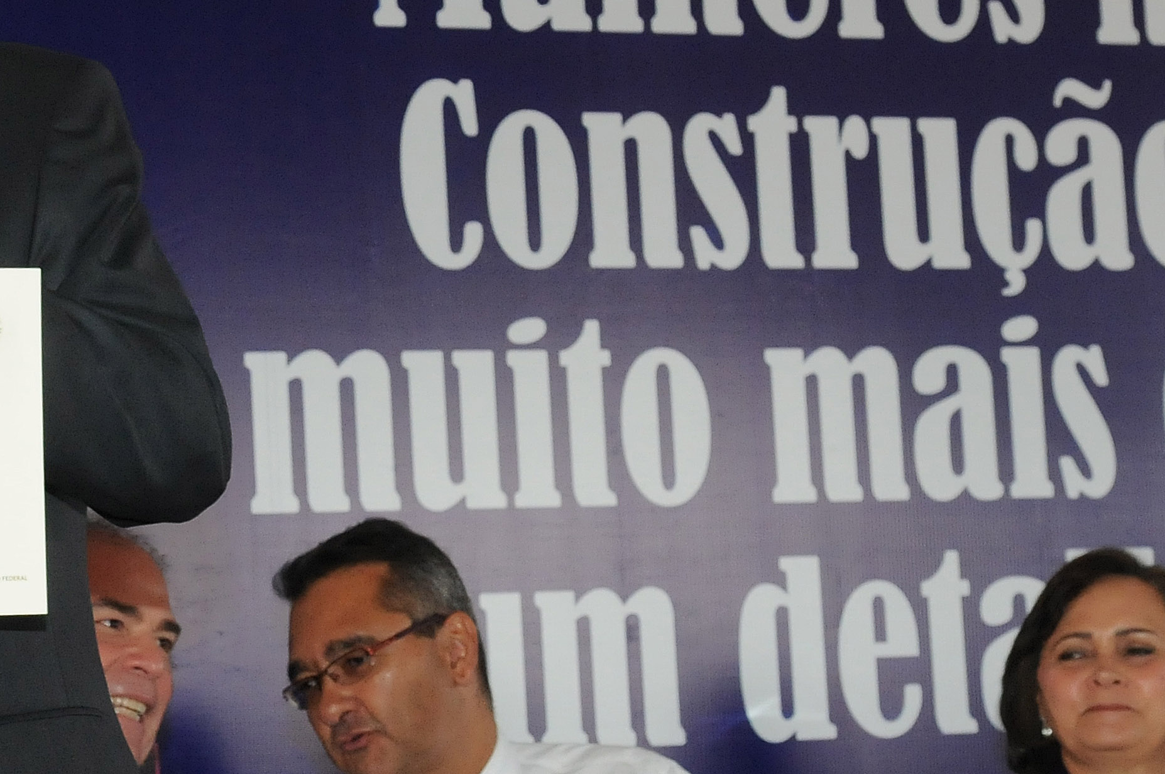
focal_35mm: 111
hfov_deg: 18.1
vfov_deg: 12.3
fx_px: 3588
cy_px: 482
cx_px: 110
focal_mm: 32
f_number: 6.3
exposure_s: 1/160
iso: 800
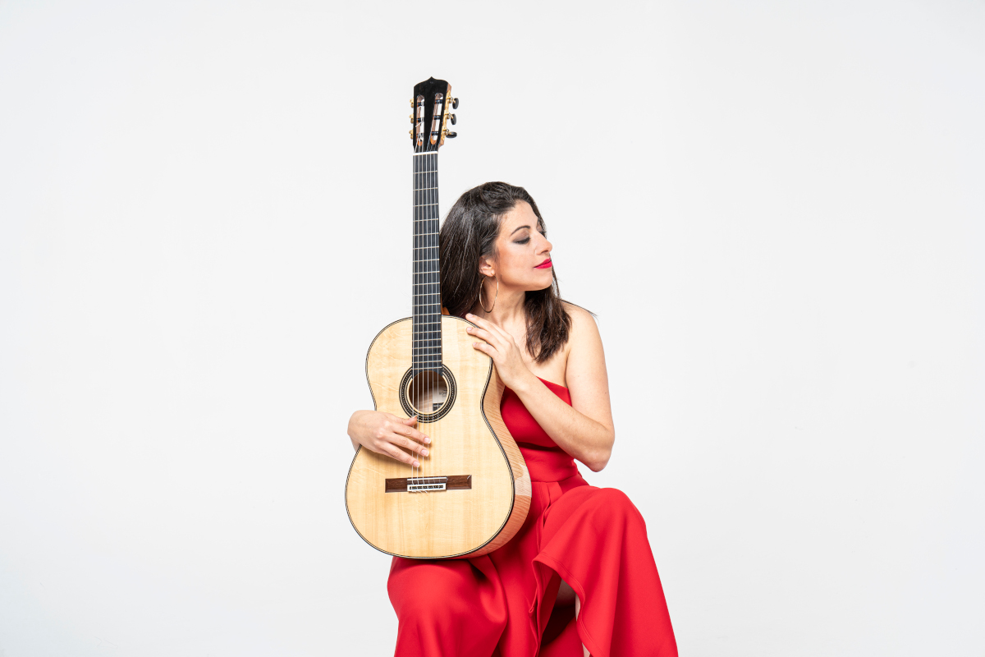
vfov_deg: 19.5
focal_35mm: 70
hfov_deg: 28.8
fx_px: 1915
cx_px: 492
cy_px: 328
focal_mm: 70
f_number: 10
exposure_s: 1/125
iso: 100
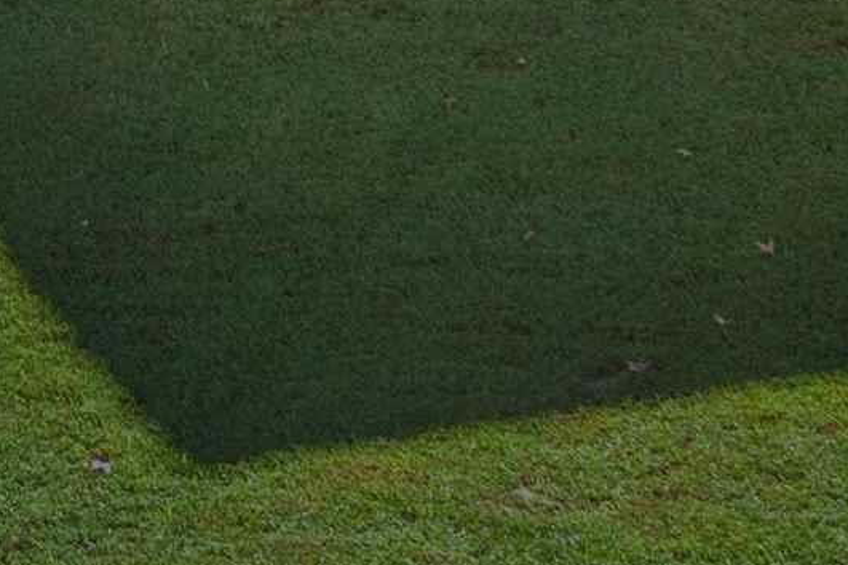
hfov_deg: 12.4
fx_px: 3816
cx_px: -109
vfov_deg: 7.9
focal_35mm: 162
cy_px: -779
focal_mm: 10.26
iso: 100
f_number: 3.2
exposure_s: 1/50
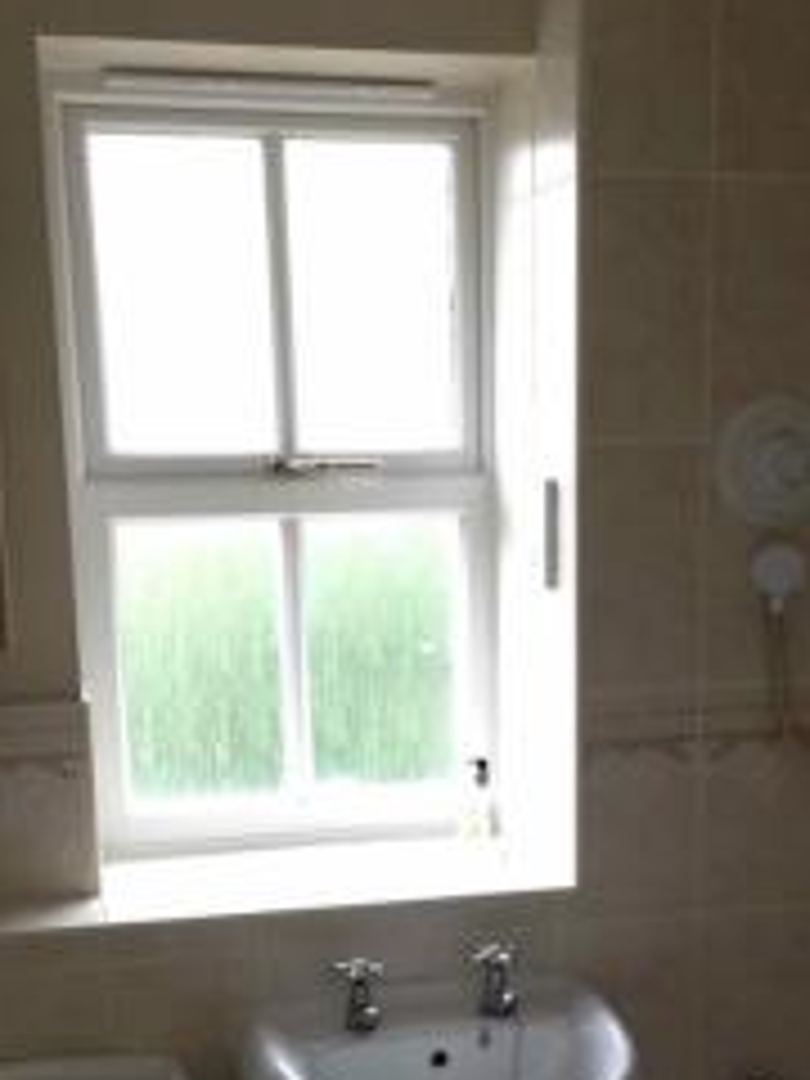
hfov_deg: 24.4
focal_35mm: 60
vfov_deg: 31.4
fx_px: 1872
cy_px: 862
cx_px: 477
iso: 64
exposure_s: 1/40
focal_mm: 4.13
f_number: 2.4
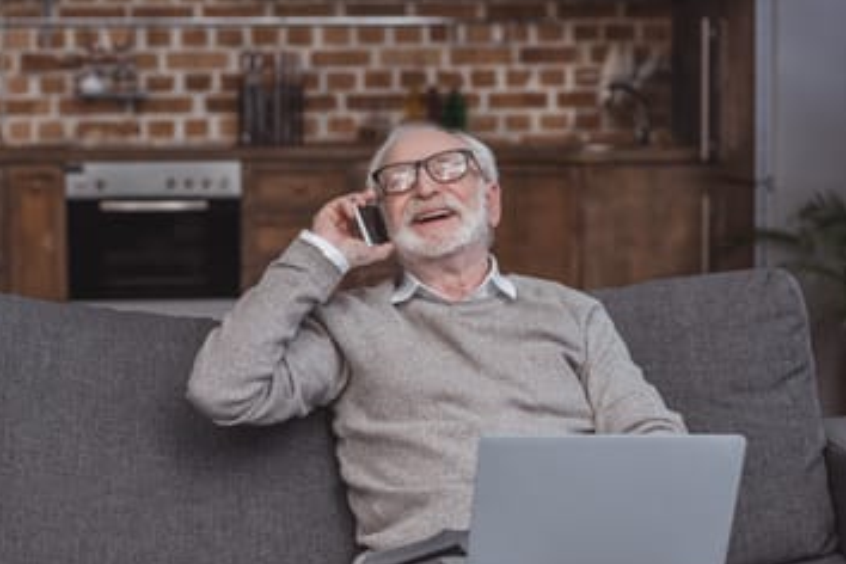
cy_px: 298
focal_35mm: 96
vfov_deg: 14.3
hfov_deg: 21.2
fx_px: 2256
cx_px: 385
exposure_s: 1/160
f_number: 4
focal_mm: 85
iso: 125
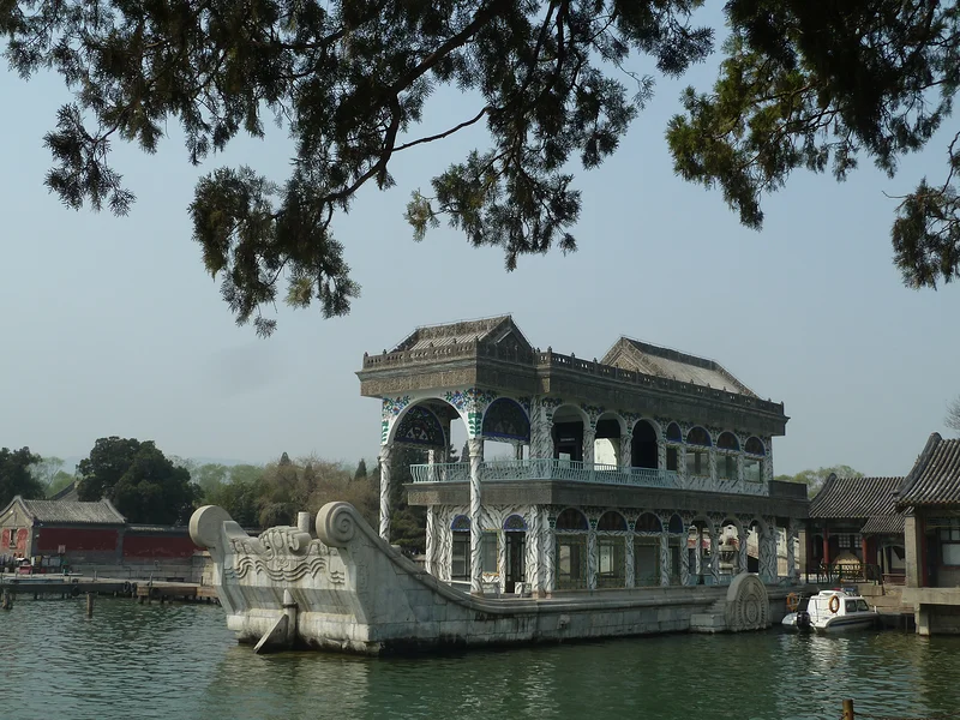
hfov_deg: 44.8
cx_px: 480
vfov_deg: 34.3
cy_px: 360
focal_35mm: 42
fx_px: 1165
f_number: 5.6
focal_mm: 6.9
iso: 80
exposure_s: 1/400
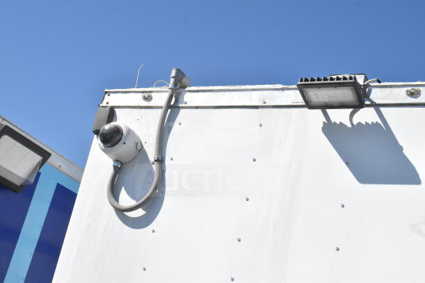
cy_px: 142
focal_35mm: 52
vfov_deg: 25.8
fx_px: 620
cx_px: 212
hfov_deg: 37.8
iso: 1600
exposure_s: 1/1000
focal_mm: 35
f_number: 18
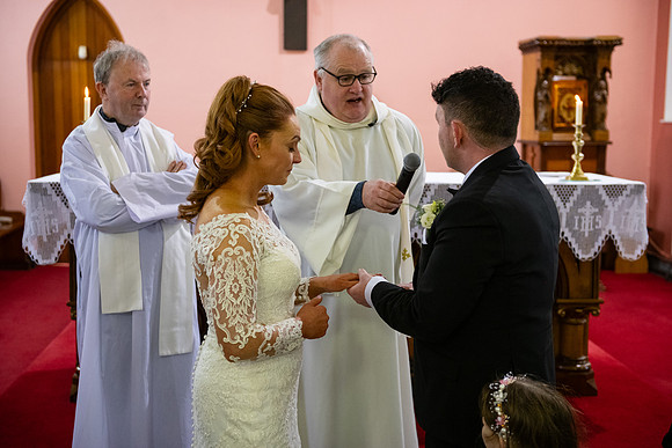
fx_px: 934
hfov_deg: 39.6
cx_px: 336
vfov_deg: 27.0
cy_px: 224
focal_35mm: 50
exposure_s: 1/160
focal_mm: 50
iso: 1250
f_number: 3.5
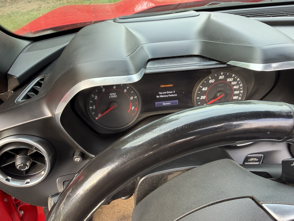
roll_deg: +4.3
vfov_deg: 53.1
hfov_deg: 67.3
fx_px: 221
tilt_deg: -35.6
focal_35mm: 26
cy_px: 110
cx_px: 147
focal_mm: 2.22
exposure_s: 1/121
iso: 100
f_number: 2.2
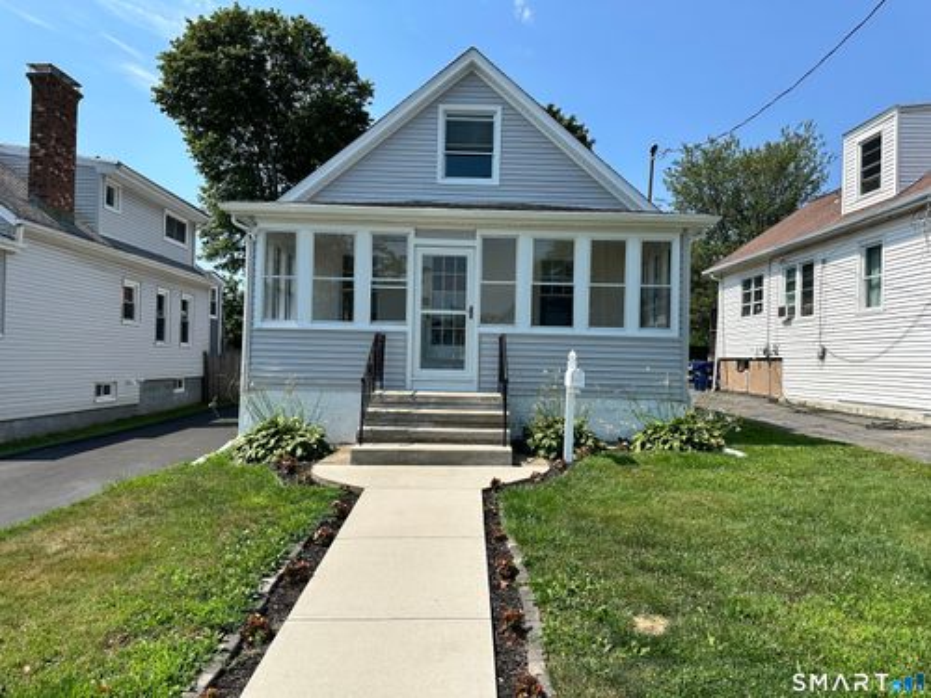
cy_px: 349
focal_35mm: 24
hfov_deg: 71.6
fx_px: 645
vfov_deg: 56.8
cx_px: 466
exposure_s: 1/4348
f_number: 1.78
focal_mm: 6.86
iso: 80
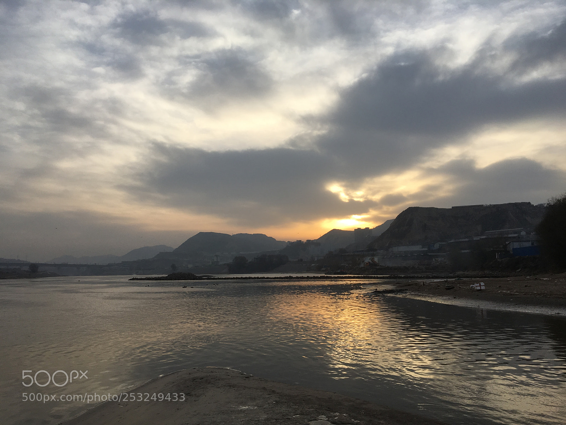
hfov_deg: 61.7
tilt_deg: +7.1
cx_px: 283
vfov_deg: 48.2
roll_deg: -0.2
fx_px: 474
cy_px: 212
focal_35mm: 29
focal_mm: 4.15
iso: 25
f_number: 2.2
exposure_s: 1/1099
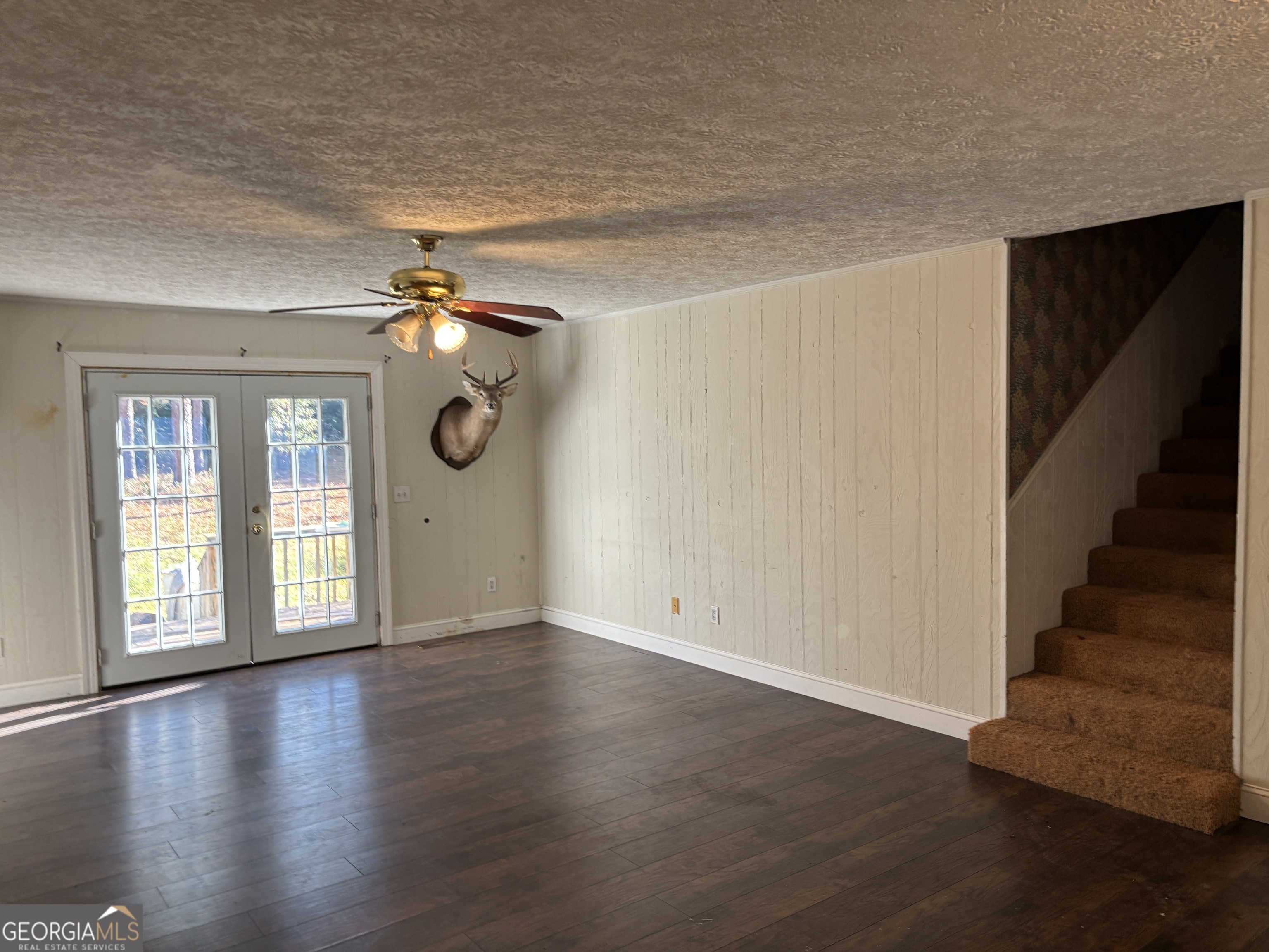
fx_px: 953
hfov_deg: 67.3
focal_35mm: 26
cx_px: 634
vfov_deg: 53.1
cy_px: 476
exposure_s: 1/120
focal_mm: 5.96
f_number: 1.6
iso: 125
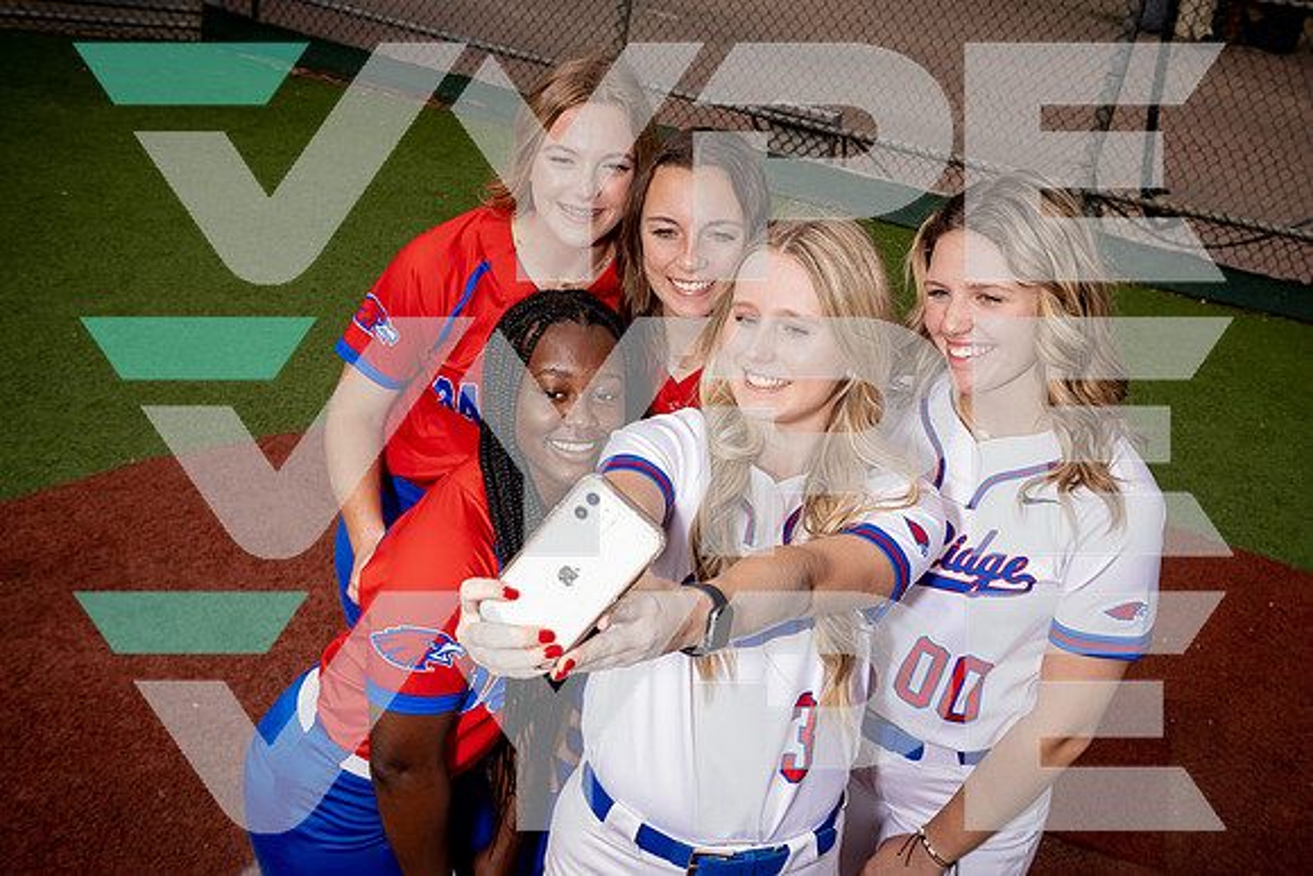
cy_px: 438
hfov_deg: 50.7
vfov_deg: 35.1
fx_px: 1386
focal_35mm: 38
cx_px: 656
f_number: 8
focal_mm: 38
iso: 100
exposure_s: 1/250
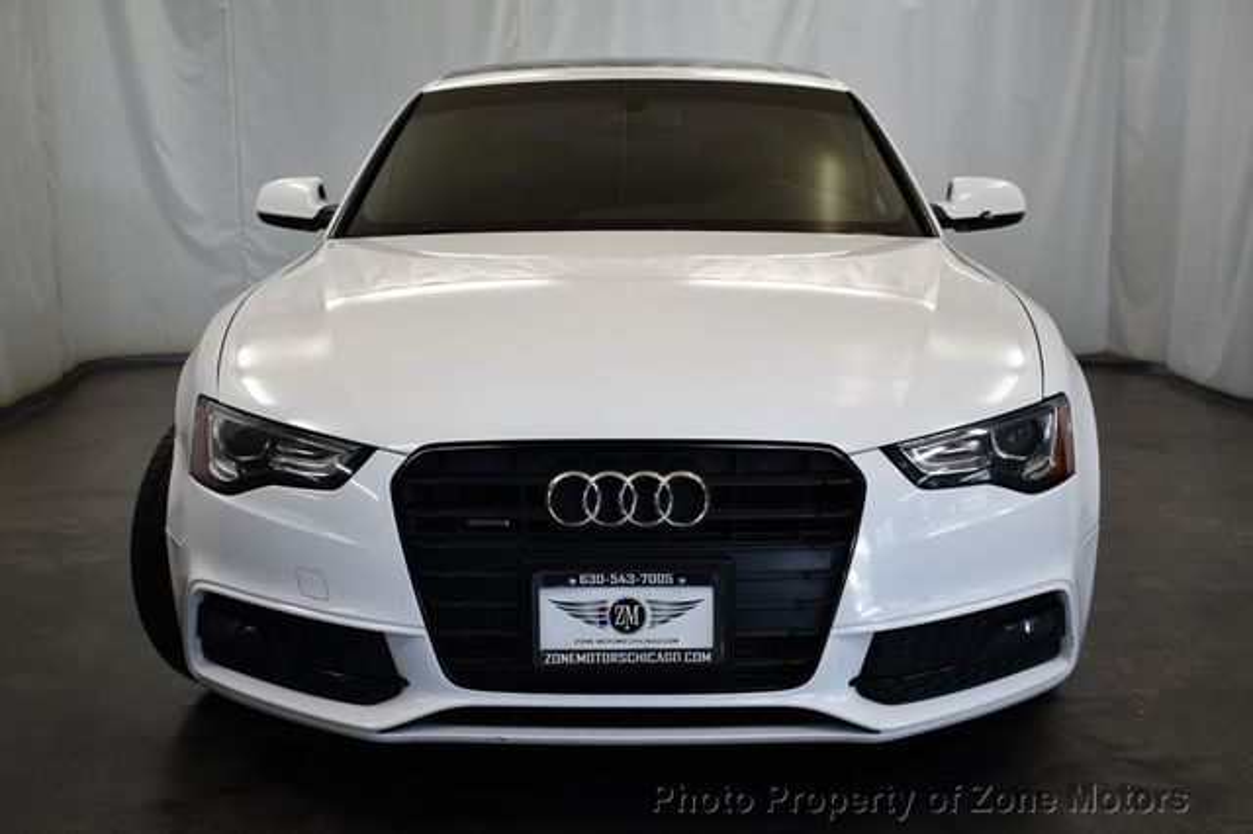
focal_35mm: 48
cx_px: 626
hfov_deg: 41.1
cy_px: 417
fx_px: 1670
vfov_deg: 28.0
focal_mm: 32
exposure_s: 1/200
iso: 800
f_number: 4.5
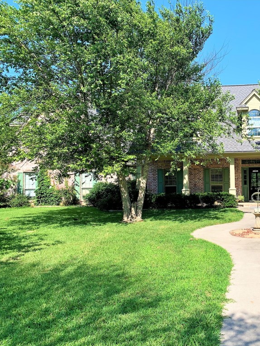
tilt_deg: +1.6
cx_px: 232
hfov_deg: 38.1
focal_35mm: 35
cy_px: 174
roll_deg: +0.1
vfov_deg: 52.6
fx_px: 350
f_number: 1.8
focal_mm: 4.25
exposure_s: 1/1387
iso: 25
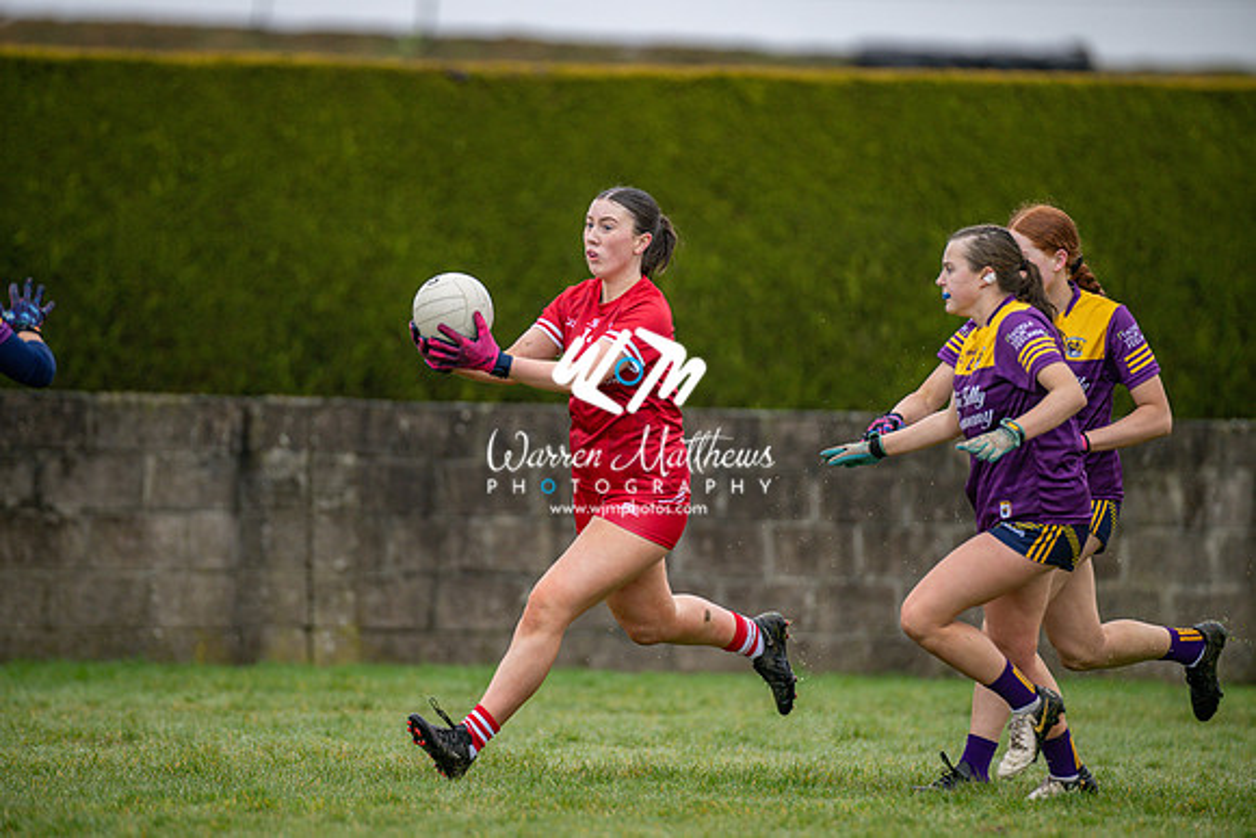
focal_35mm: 300
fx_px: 10469
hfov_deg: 6.9
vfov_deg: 4.6
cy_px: 419
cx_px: 628
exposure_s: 1/1000
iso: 500
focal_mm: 300
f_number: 2.8
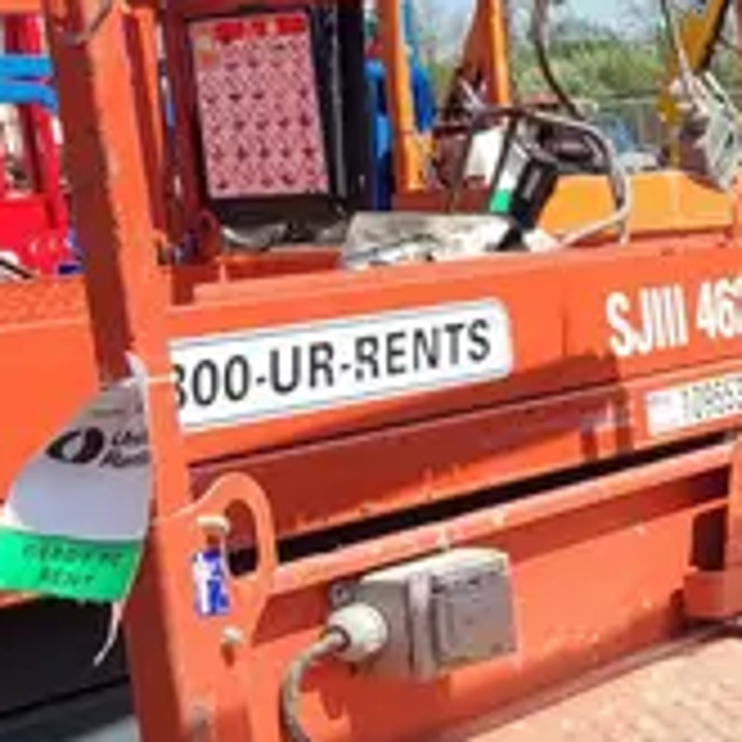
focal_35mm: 102
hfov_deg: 16.2
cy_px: 672
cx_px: 953
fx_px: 2474
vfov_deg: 16.8
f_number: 1.8
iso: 40
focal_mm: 5.4
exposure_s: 1/1809
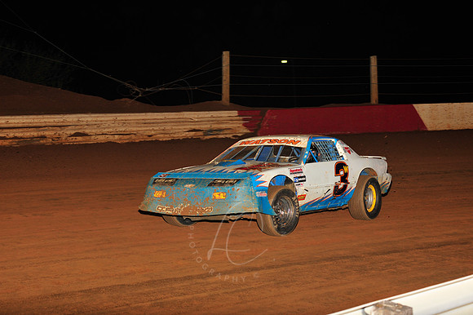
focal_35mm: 92
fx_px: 1208
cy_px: 158
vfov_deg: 14.8
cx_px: 236
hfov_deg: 22.2
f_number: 6.3
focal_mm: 92
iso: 800
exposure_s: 1/320
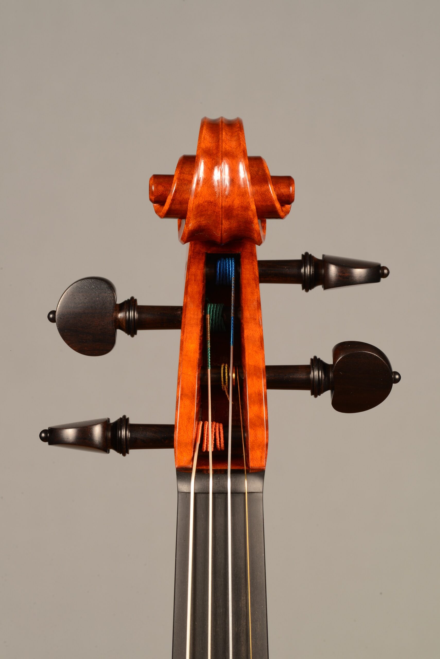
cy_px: 330
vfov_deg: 19.4
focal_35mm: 105
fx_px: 1923
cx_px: 220
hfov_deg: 13.1
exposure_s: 1
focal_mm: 105
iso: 100
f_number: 22
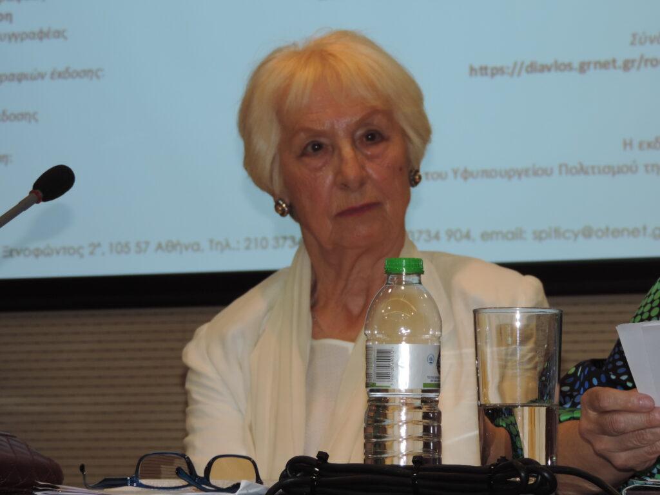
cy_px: 248
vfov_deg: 8.7
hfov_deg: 11.6
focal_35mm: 170
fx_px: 3241
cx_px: 330
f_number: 4.5
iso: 200
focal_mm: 30.3
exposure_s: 1/60
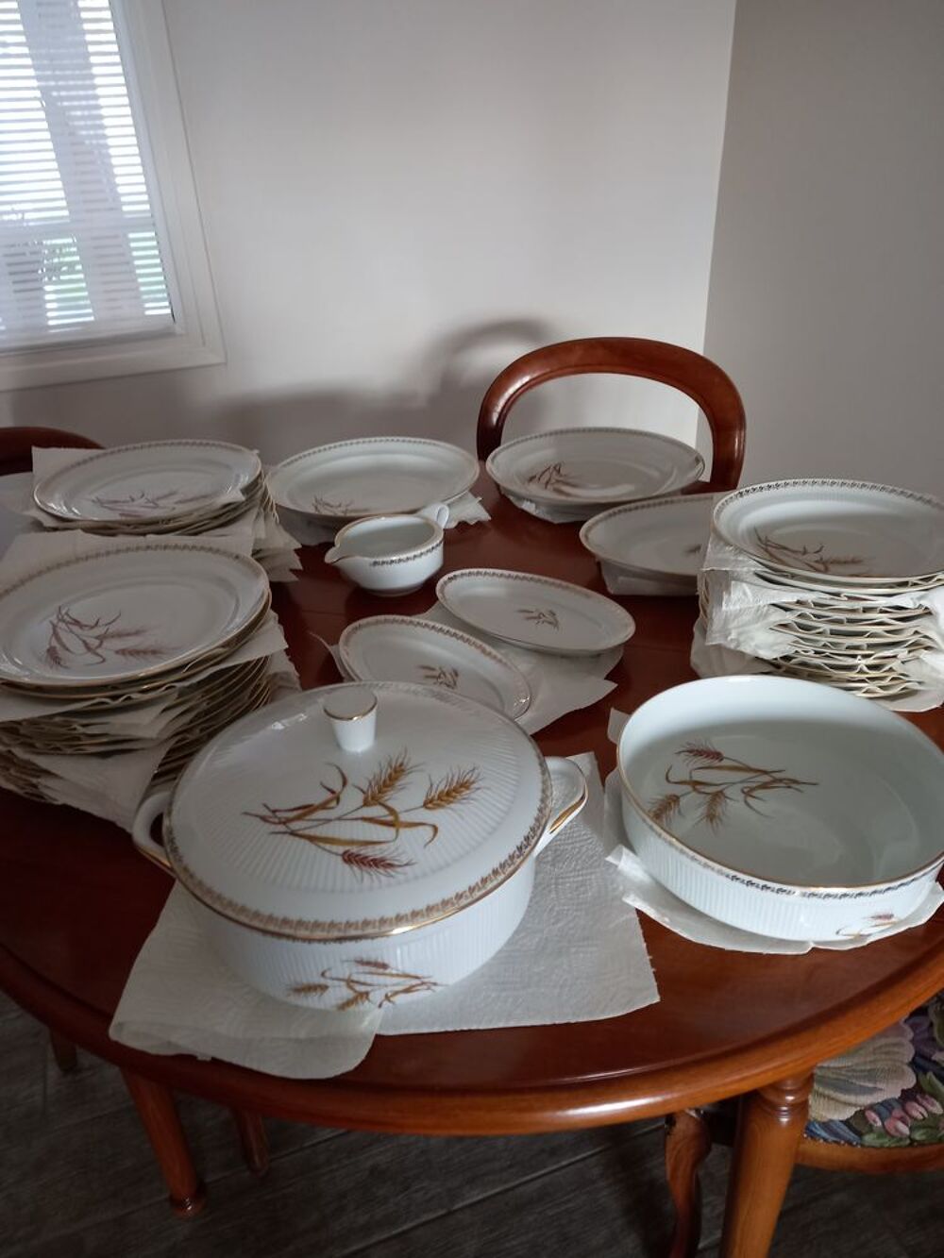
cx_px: 472
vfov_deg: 69.4
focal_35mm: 25
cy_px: 629
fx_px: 909
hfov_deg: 54.9
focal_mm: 4.6
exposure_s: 1/24
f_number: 2
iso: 250
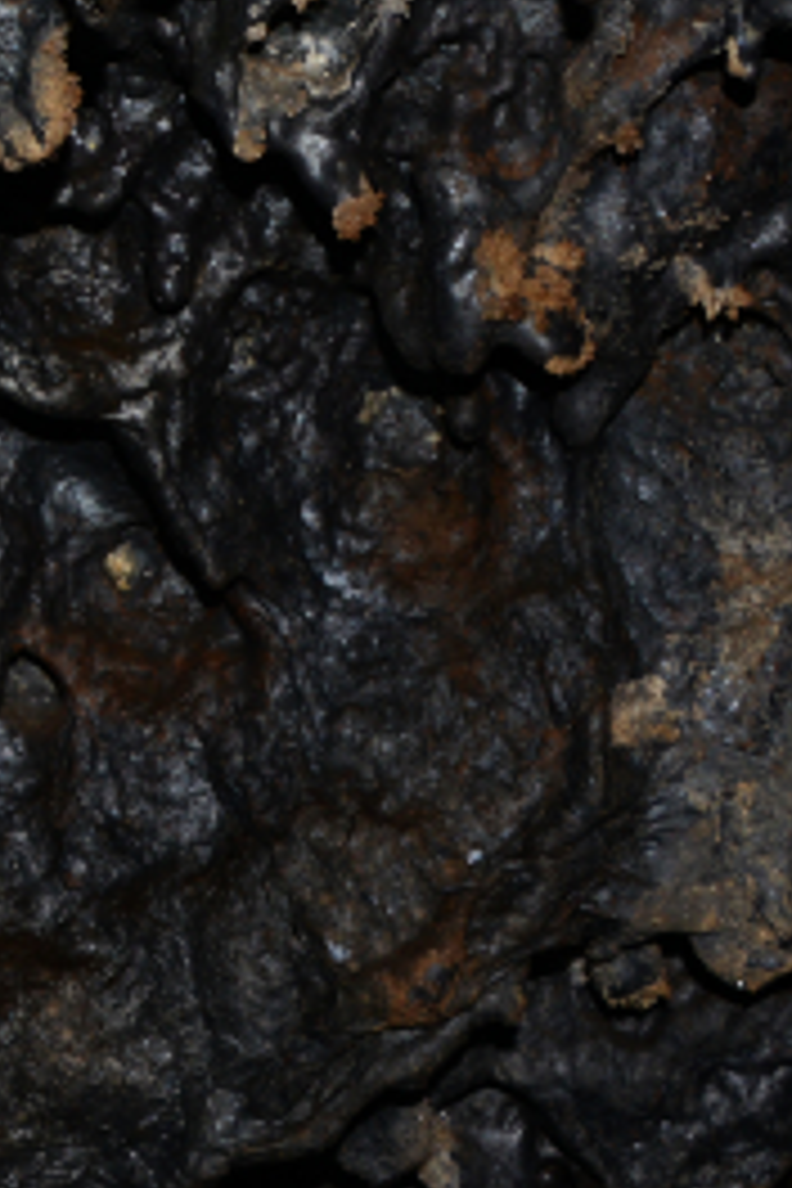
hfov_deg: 12.0
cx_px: -562
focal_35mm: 106
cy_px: 272
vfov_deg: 19.1
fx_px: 3498
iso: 250
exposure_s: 1/250
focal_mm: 28
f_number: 16
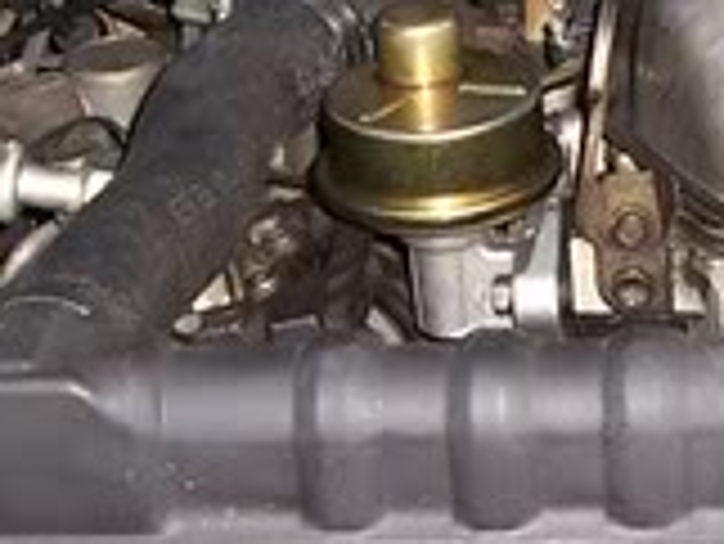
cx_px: 814
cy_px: 333
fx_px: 3537
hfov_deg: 11.5
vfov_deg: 8.8
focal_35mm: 169
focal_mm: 5.6
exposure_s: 1/60
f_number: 2.7
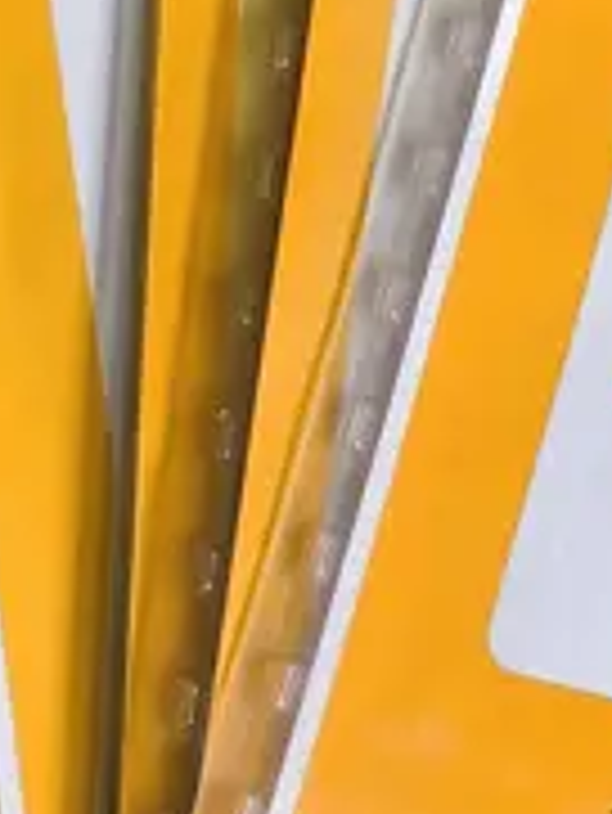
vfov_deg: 12.5
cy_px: 1097
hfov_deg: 9.1
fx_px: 3602
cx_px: 1256
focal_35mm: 153
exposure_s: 1/100
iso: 125
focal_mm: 2.87
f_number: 2
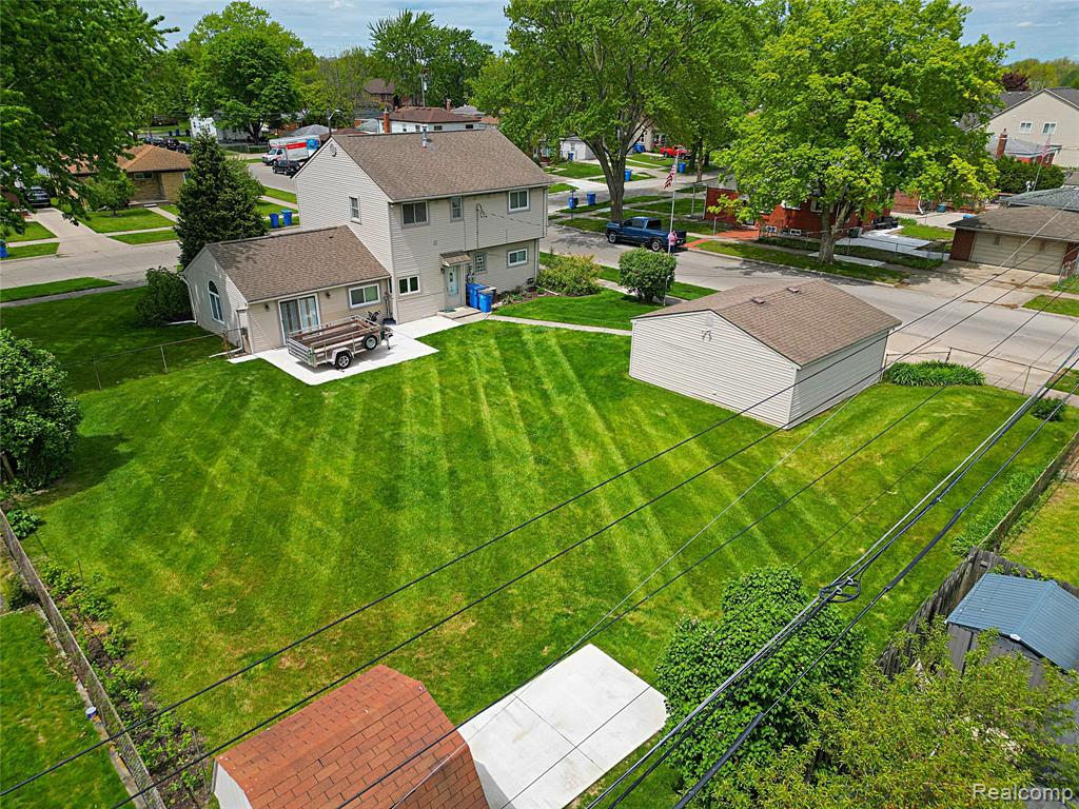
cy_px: 404
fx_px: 748
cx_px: 540
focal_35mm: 24
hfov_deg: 71.6
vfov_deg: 56.8
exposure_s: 1/3200
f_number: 1.7
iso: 130
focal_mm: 6.7
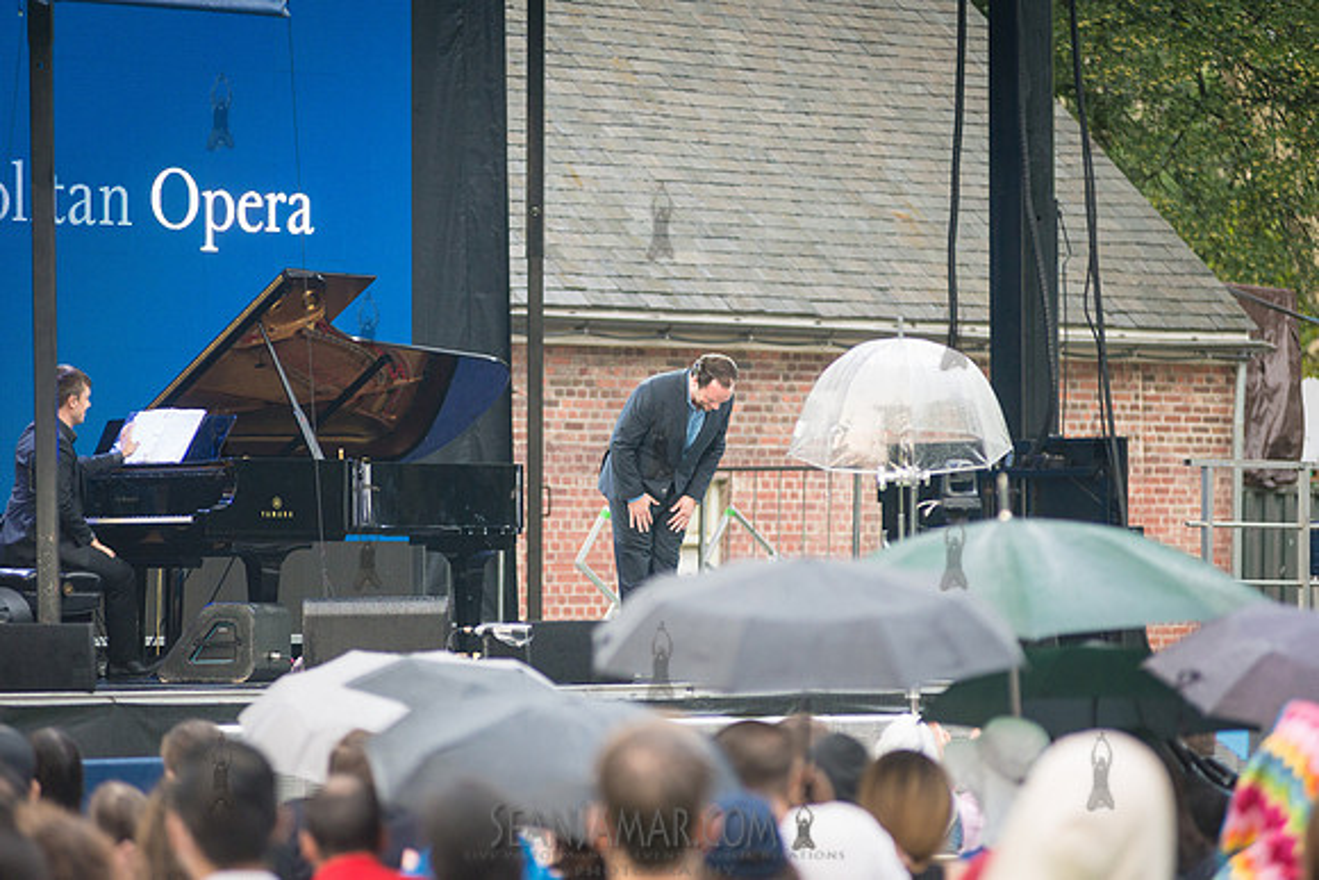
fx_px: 7329
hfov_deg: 10.3
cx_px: 660
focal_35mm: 200
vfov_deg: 6.9
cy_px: 440
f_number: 4
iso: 1600
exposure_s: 1/320
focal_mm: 200
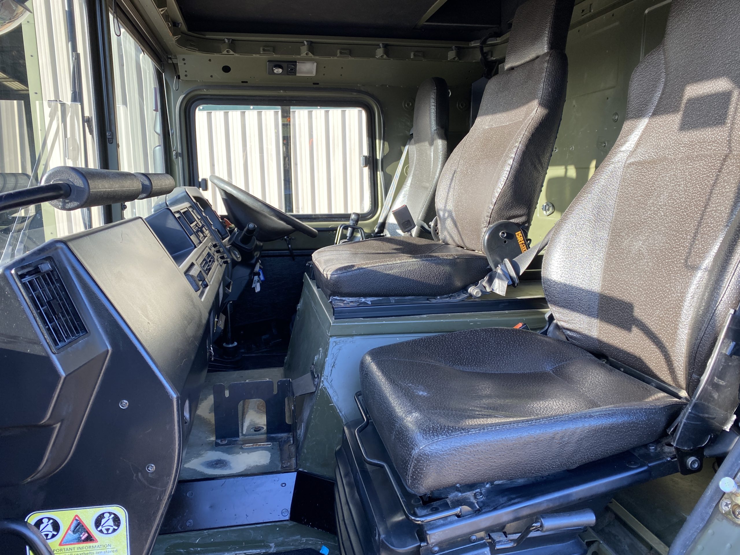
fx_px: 556
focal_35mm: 26
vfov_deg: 53.1
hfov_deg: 67.3
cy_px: 278
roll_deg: +0.8
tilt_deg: -8.7
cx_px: 370
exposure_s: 1/121
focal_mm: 4.25
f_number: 1.8
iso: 32
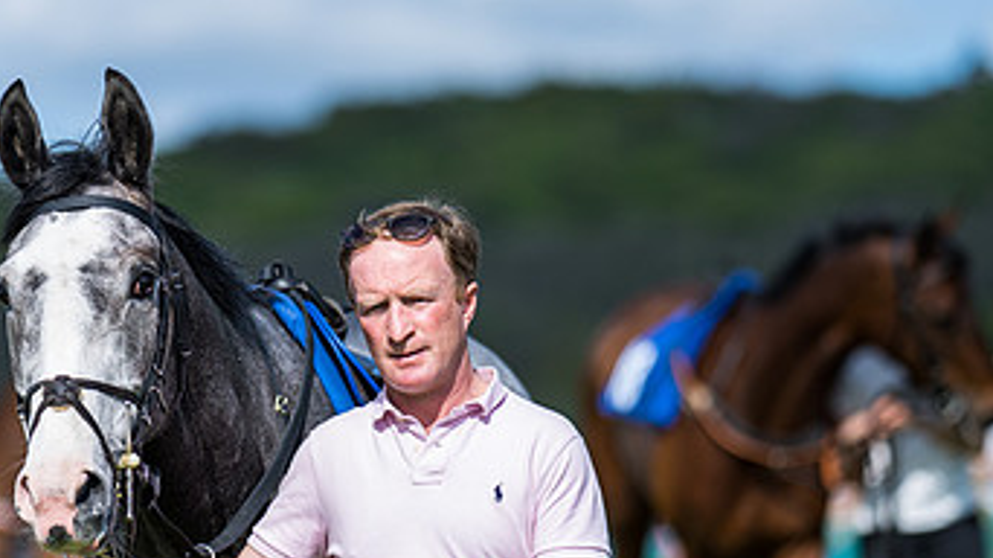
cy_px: 359
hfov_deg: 6.8
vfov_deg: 3.8
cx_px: 368
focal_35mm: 318
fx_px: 8369
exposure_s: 1/4000
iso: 50
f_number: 2
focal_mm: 135
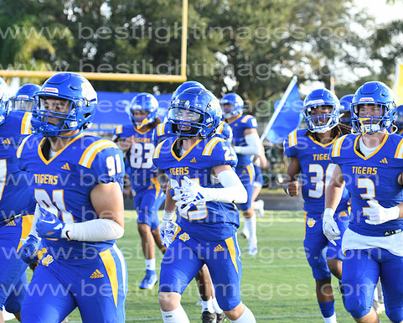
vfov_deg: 10.6
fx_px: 1742
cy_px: 162
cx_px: 191
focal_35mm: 146
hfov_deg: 13.2
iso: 450
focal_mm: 86
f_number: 5.6
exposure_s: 1/500
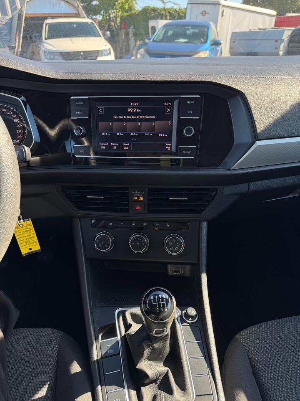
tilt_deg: -28.0
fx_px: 277
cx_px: 150
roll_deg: +3.0
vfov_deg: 71.6
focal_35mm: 24
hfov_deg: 56.8
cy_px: 200
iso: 80
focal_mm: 6.76
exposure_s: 1/383
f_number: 1.78
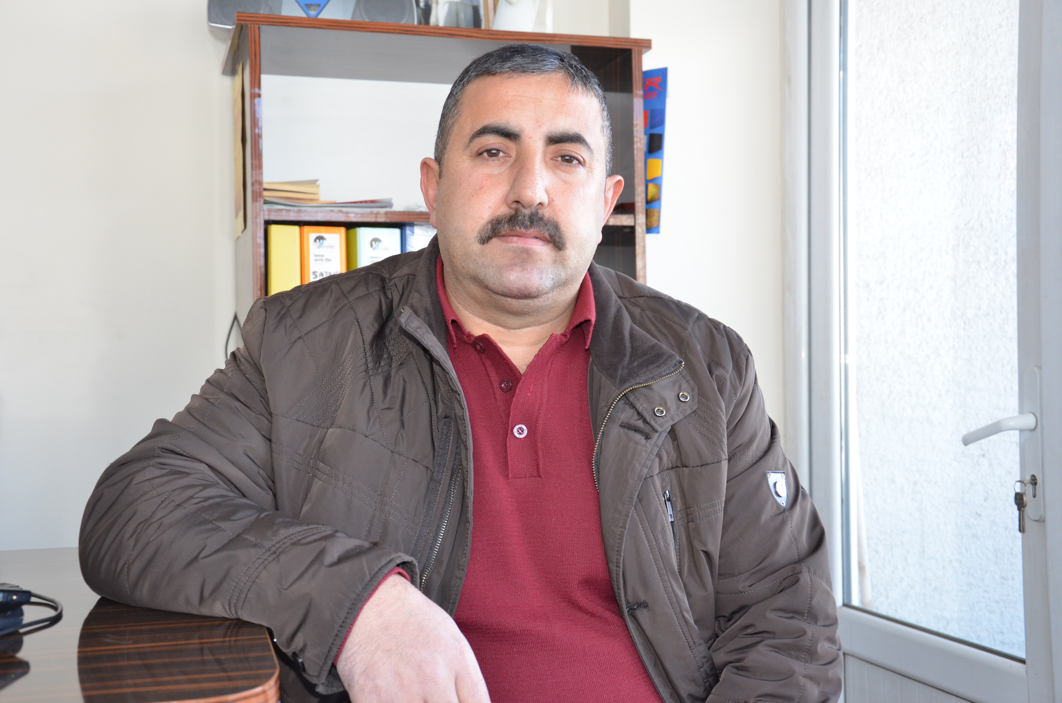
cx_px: 531
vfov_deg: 28.0
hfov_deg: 41.2
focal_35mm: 48
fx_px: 1413
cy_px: 352
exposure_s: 1/250
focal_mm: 32
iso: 1250
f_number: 5.6
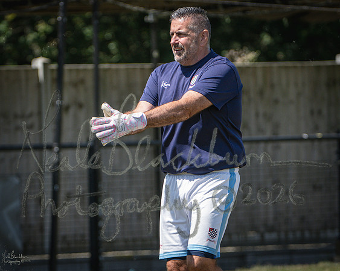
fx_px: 8044
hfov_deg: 2.4
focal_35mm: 800
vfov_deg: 1.9
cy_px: 160
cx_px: 156
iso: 400
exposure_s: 1/1600
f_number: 4
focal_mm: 400
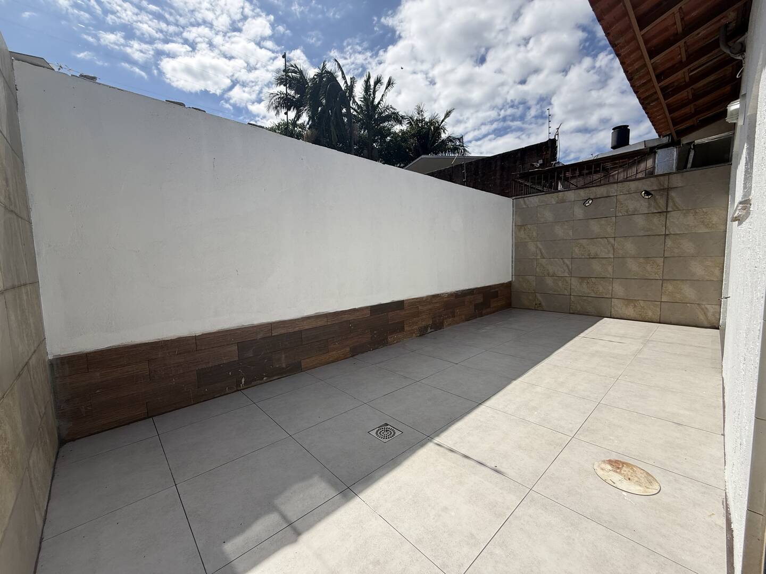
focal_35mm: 14
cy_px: 287
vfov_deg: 85.7
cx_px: 383
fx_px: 310
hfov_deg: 102.1
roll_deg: +0.0
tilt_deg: -4.3
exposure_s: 1/3125
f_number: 2.2
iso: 50
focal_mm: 2.22
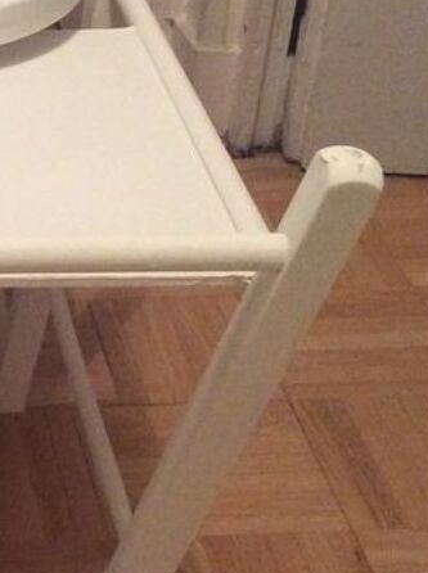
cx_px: -201
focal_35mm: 96
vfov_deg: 20.5
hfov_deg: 14.4
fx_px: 1587
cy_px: 278
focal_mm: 3.3
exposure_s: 1/25
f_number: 2.4
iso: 250
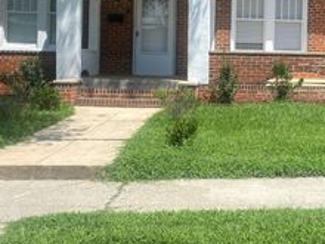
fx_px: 554
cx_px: 287
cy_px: 54
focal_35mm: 59
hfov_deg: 31.3
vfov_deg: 24.5
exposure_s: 1/2625
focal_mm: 4.25
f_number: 1.8
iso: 32
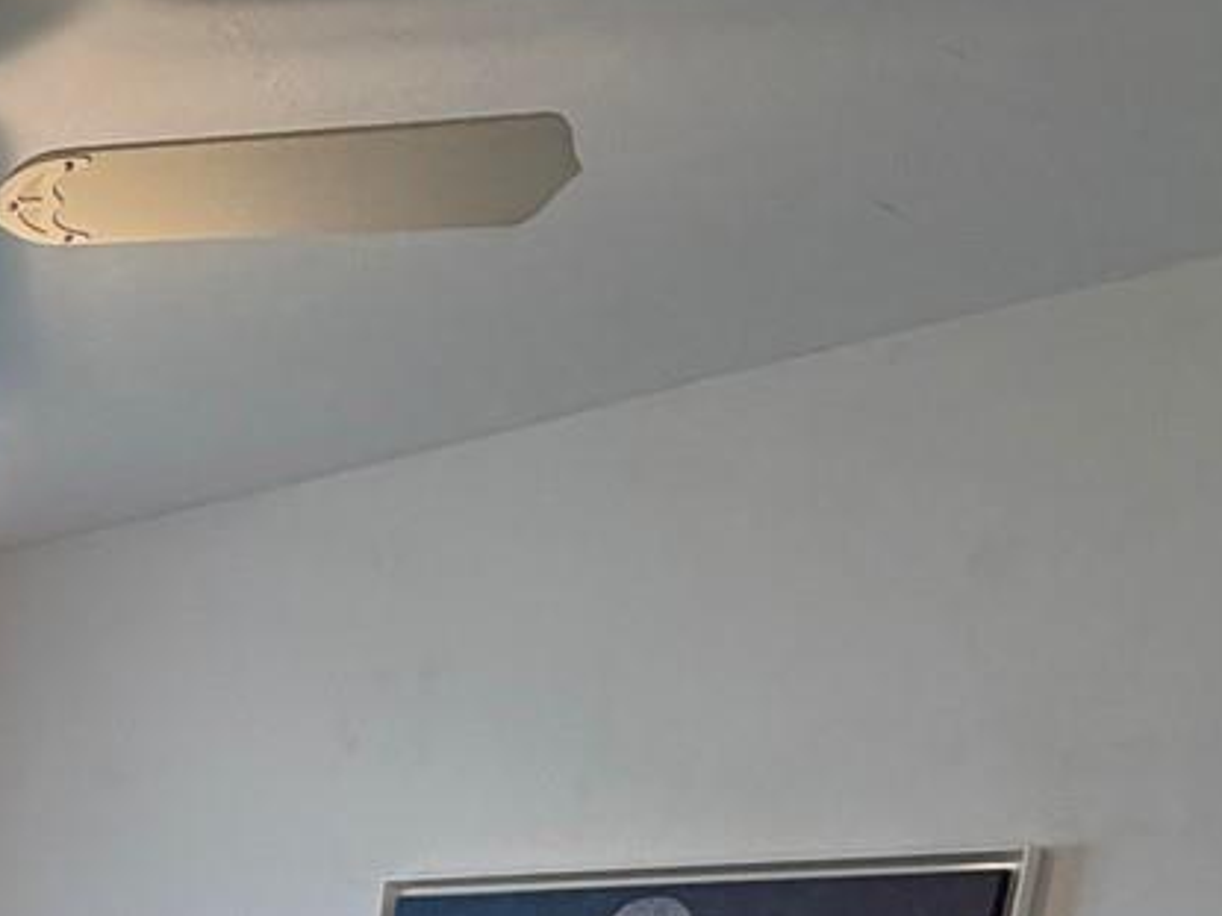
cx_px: -359
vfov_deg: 21.2
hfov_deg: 29.0
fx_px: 1906
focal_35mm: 54
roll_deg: -2.4
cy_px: 1496
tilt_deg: -13.8
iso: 250
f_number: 2.2
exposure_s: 1/120
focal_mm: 2.22
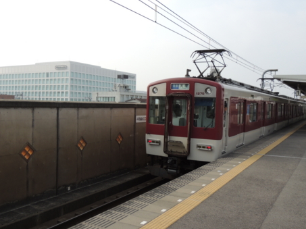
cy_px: 110
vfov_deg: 40.6
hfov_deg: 52.7
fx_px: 309
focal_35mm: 35
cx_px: 153
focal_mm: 5.8
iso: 100
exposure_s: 1/800
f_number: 3.2
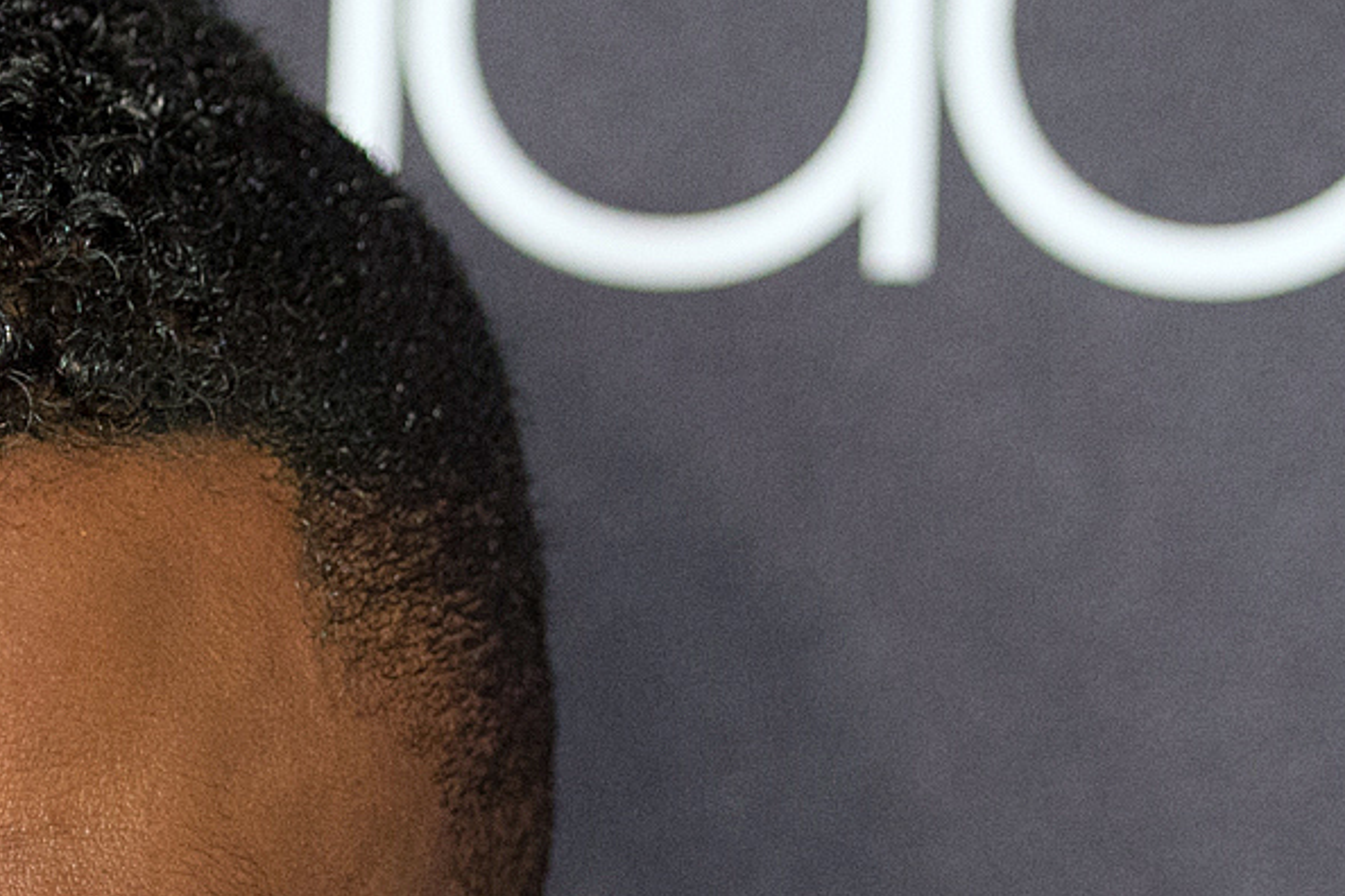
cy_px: 1811
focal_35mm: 465
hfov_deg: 4.4
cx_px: 29
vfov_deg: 2.9
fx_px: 17372
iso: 800
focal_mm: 92
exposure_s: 1/1600
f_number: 2.8
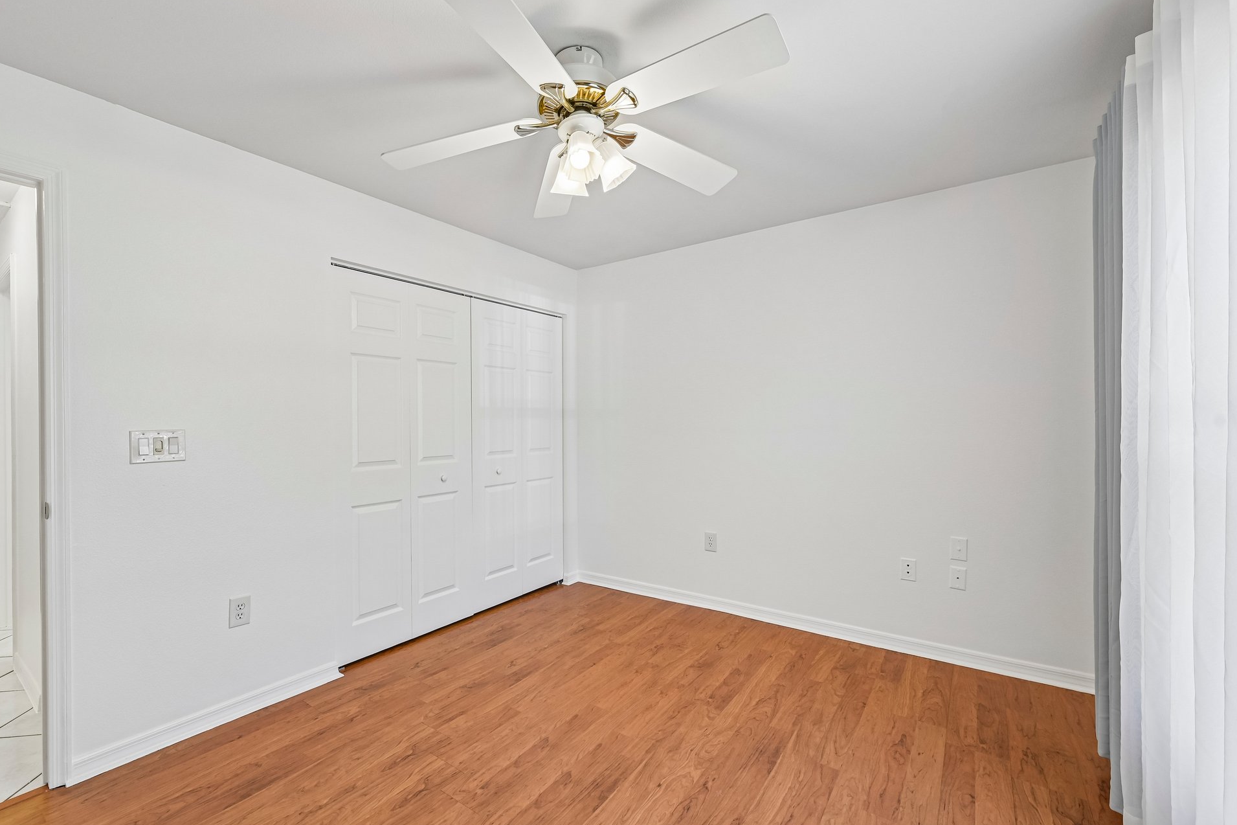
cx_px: 585
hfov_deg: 100.3
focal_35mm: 15
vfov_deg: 77.3
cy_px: 415
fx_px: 515
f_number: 8
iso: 400
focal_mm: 14
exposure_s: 1/40
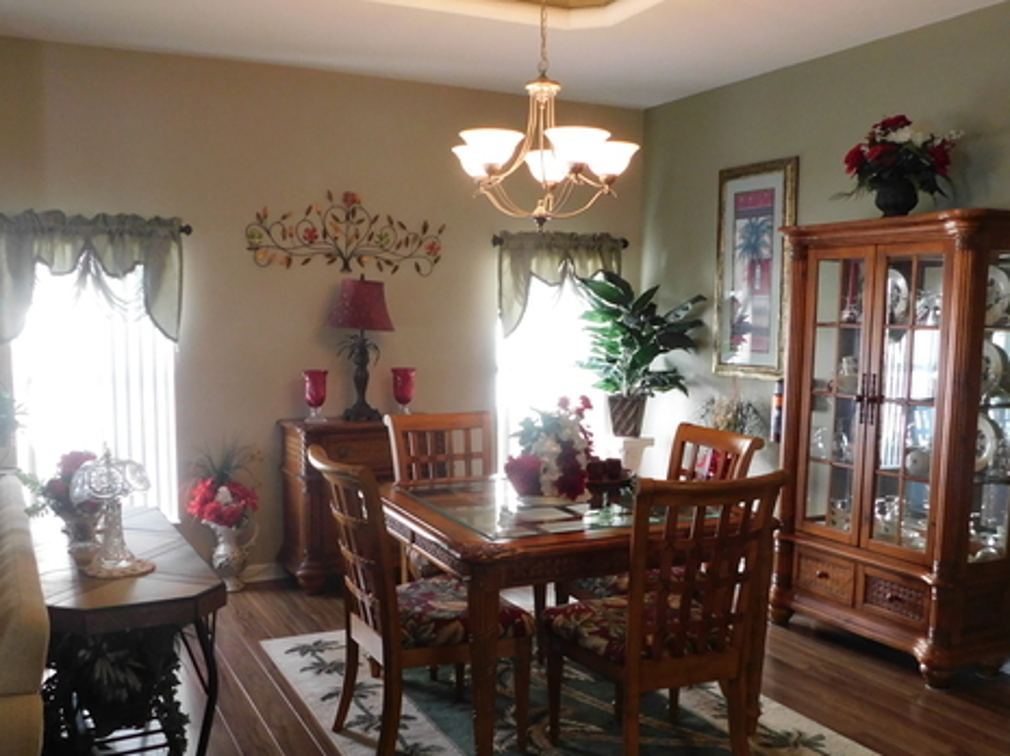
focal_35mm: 33
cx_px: 472
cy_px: 426
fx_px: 962
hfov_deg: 55.3
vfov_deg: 42.8
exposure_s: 1/30
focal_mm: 4
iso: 250
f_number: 3
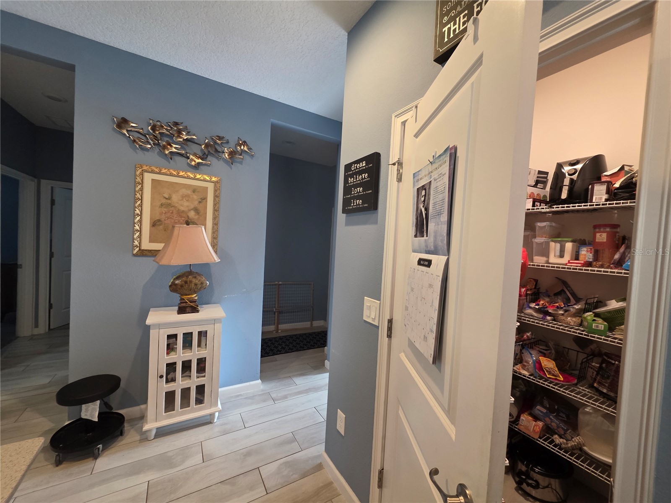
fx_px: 252
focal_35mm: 13
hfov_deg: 106.2
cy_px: 252
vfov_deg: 89.9
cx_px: 336
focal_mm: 2.2
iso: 250
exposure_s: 1/60
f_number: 1.9
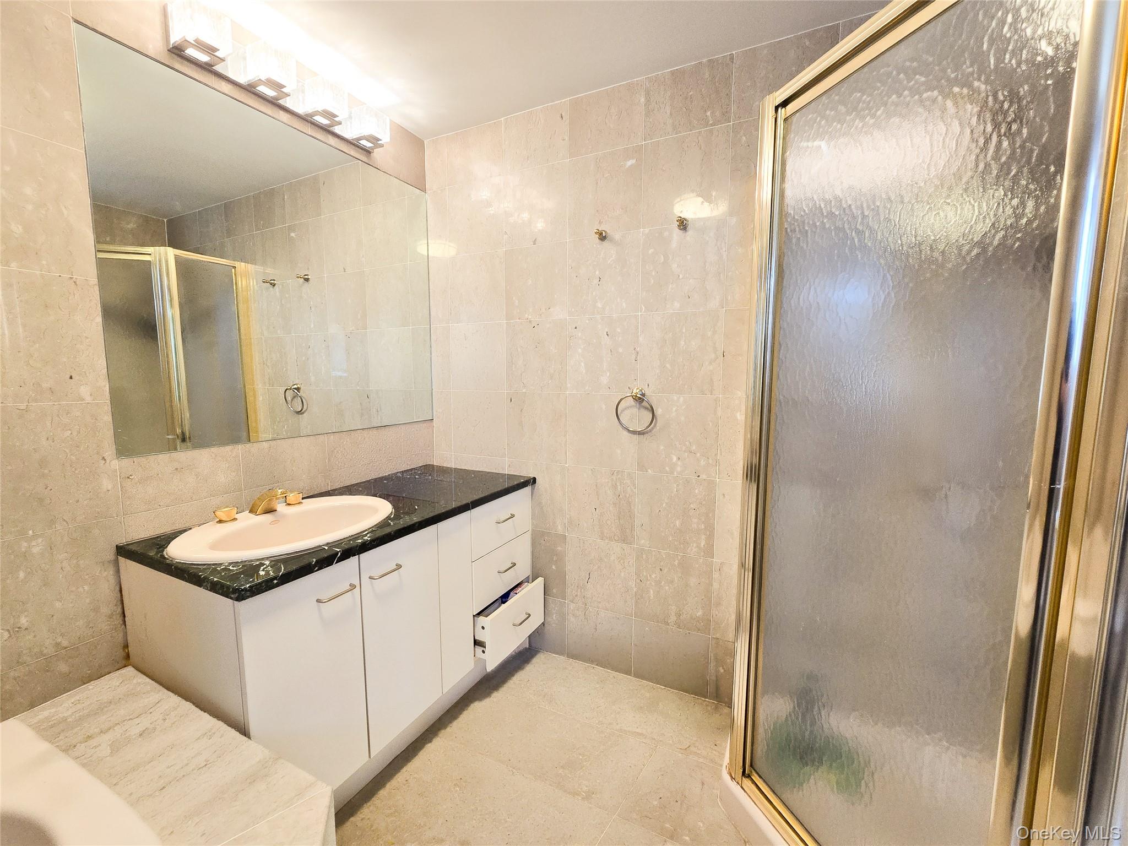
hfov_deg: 106.2
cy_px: 423
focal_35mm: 13
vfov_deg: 89.9
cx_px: 564
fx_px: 424
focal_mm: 2.2
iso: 160
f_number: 2.2
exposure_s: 1/60
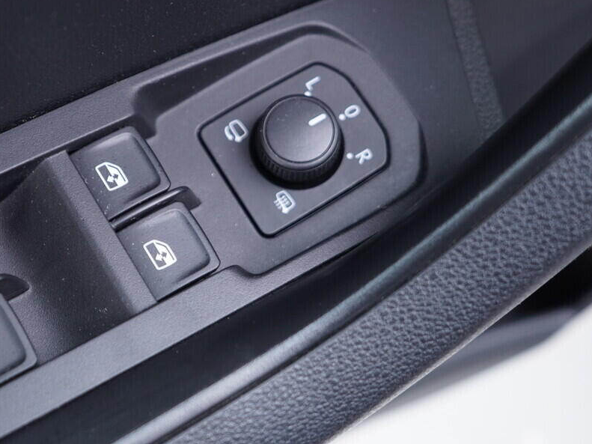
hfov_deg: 30.2
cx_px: 141
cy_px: 199
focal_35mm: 63
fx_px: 1077
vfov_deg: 23.3
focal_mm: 24
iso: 400
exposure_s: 1/40
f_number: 2.8
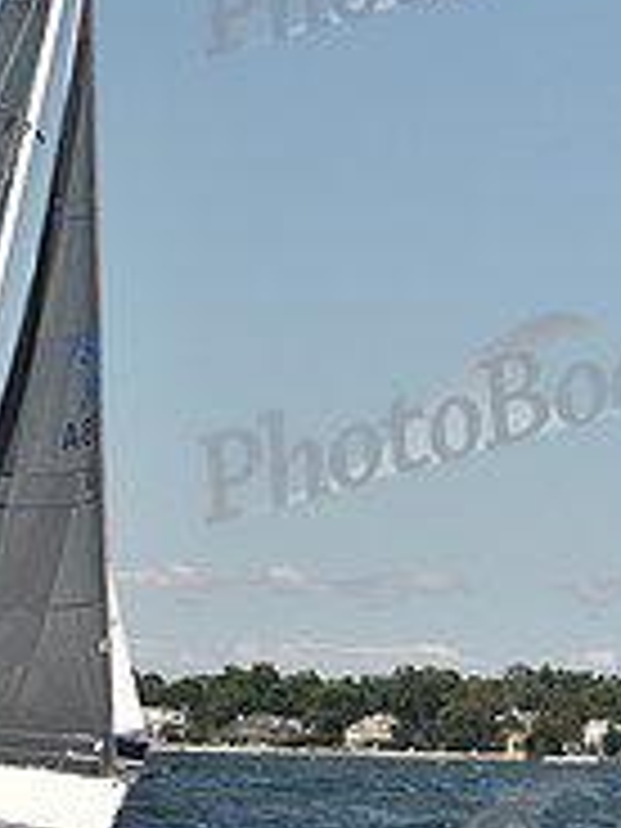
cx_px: -34
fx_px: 6171
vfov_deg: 7.7
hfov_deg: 5.7
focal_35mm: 258
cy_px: 238
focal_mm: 85
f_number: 4
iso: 250
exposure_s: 1/1250
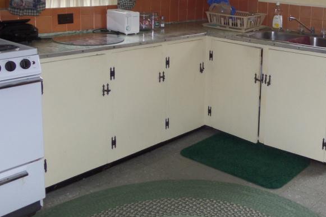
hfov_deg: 42.9
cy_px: 42
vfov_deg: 29.8
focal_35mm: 44
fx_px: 398
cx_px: 251
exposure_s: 1/30
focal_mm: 4
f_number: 3.2
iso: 160
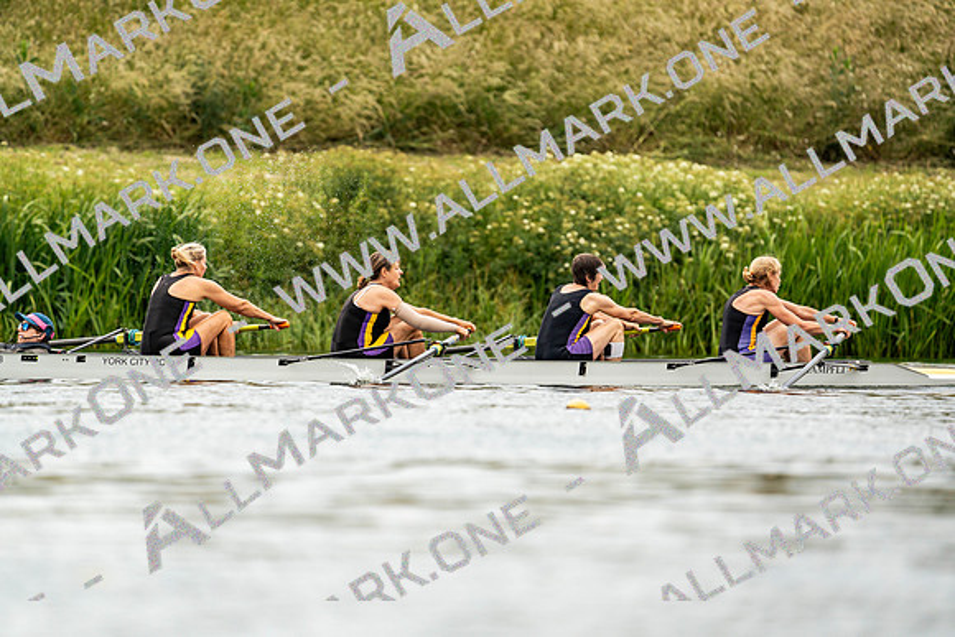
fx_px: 14991
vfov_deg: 2.4
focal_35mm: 565
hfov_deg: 3.6
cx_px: 478
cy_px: 318
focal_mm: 565
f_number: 6.3
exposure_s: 1/2000
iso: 500
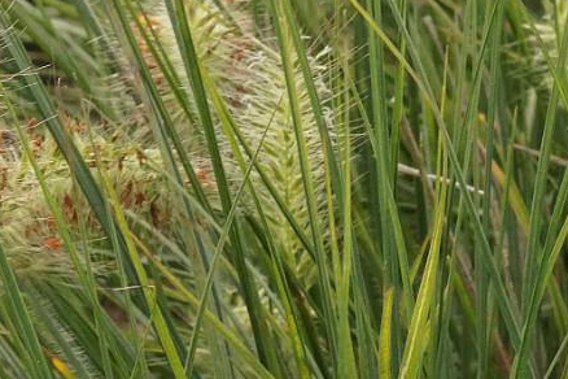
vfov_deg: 3.3
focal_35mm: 411
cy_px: 504
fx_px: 6484
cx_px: 619
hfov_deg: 5.0
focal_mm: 100
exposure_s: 1/160
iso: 1600
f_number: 16
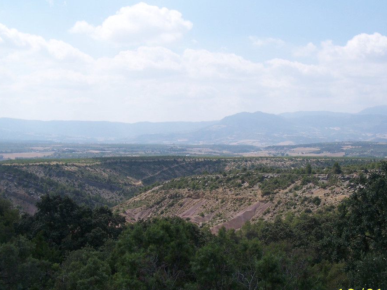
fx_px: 514
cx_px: 223
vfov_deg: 31.5
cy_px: 167
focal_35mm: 46
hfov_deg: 41.1
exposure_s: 1/800
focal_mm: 6.3
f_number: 4
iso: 80
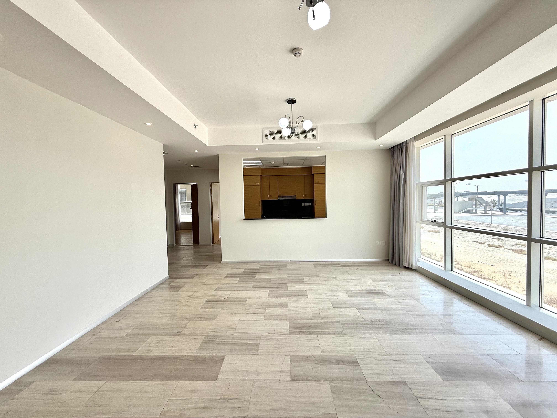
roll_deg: +1.0
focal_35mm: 14
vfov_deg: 85.7
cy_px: 209
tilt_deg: -1.4
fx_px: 225
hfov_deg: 102.1
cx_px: 278
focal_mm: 2.22
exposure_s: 1/199
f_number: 2.2
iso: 50
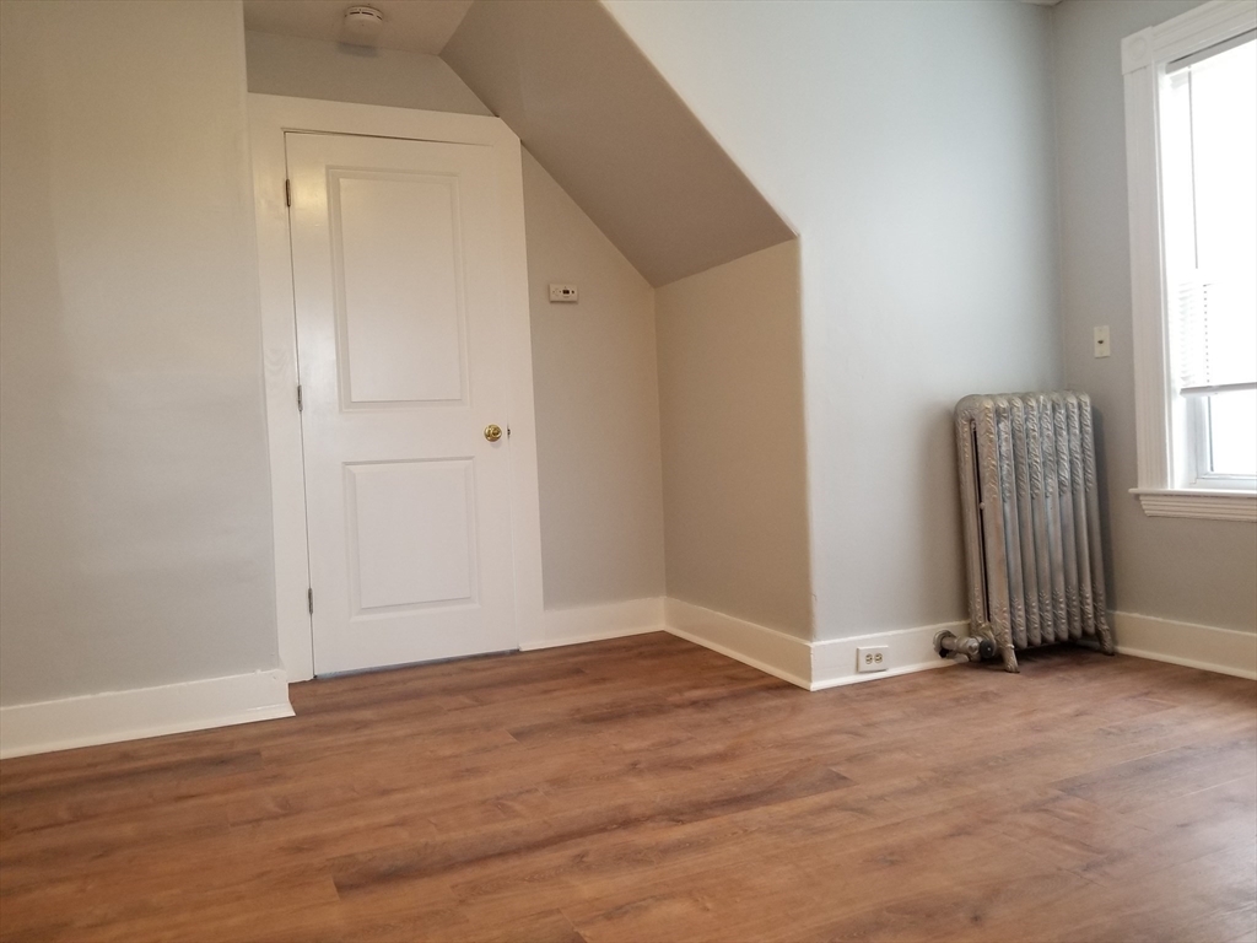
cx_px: 628
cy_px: 472
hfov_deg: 67.3
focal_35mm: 26
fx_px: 944
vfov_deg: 53.1
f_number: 1.7
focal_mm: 4.3
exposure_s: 1/40
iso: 160
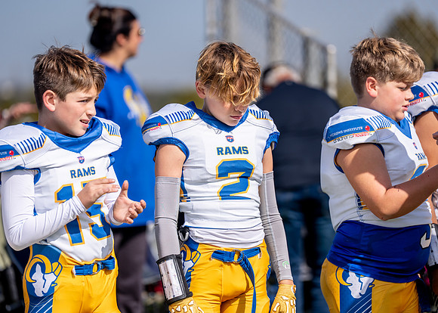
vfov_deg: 6.4
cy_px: 151
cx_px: 224
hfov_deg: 9.0
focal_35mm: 224
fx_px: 2780
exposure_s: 1/4000
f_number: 2.8
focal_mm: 200
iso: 100
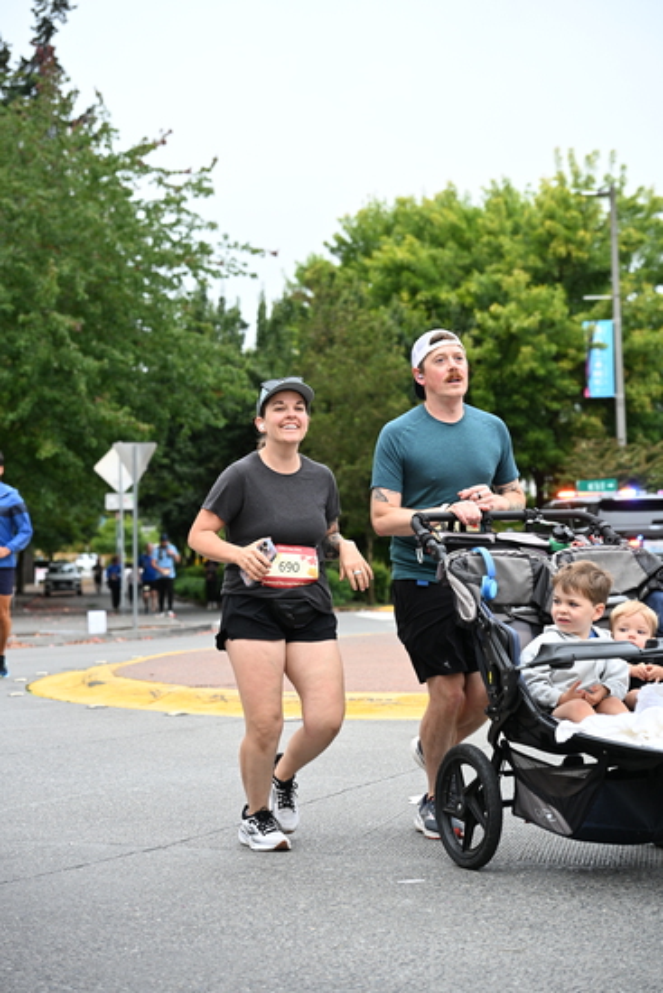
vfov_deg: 27.7
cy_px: 496
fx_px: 2015
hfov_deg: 18.7
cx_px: 332
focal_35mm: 73
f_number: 4
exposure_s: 1/640
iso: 1600
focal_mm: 73
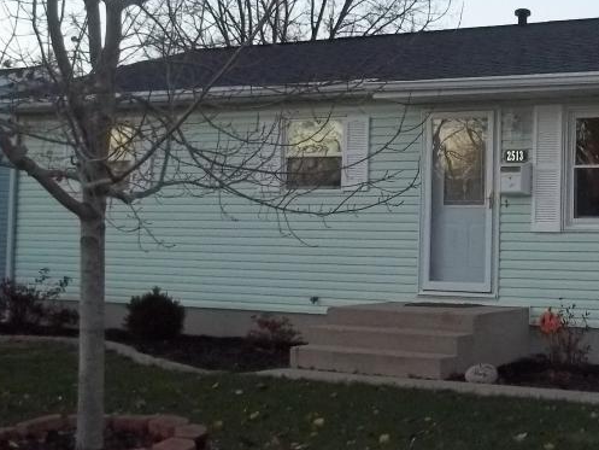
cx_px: 569
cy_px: 199
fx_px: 1177
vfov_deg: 21.6
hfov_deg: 27.3
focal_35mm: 68
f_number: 3.3
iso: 320
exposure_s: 1/100
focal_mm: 5.9
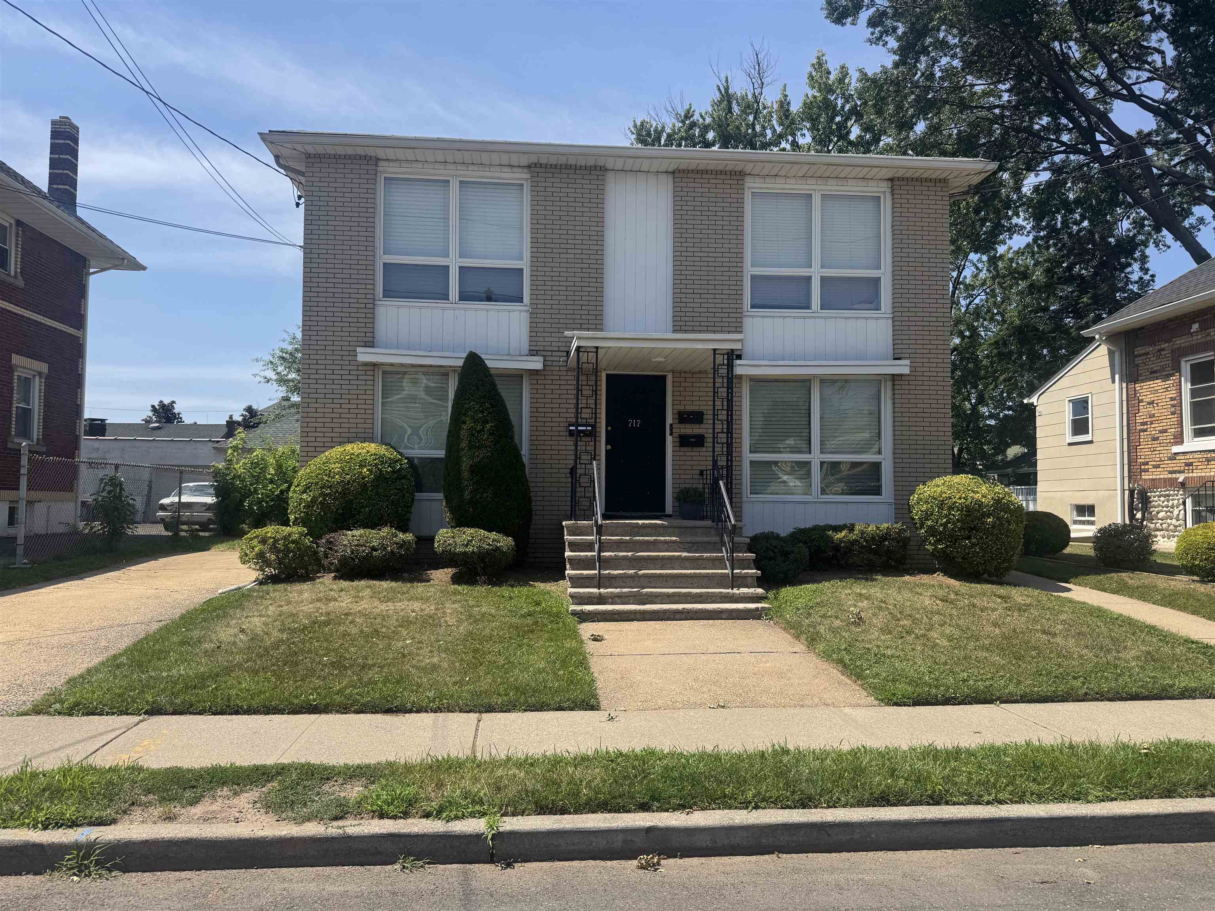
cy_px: 456
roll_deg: -0.3
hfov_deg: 71.6
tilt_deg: +2.0
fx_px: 842
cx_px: 608
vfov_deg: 56.8
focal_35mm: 24
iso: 80
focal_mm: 6.76
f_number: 1.78
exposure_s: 1/4049
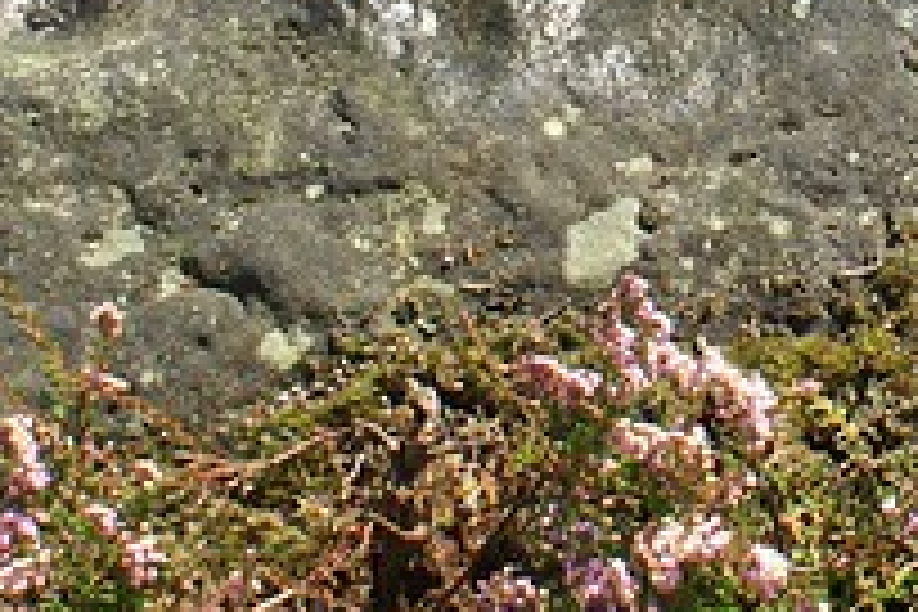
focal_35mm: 153
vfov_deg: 8.8
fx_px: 3901
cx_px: 1044
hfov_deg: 13.1
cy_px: -310
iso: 100
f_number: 8
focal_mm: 26
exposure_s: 1/125
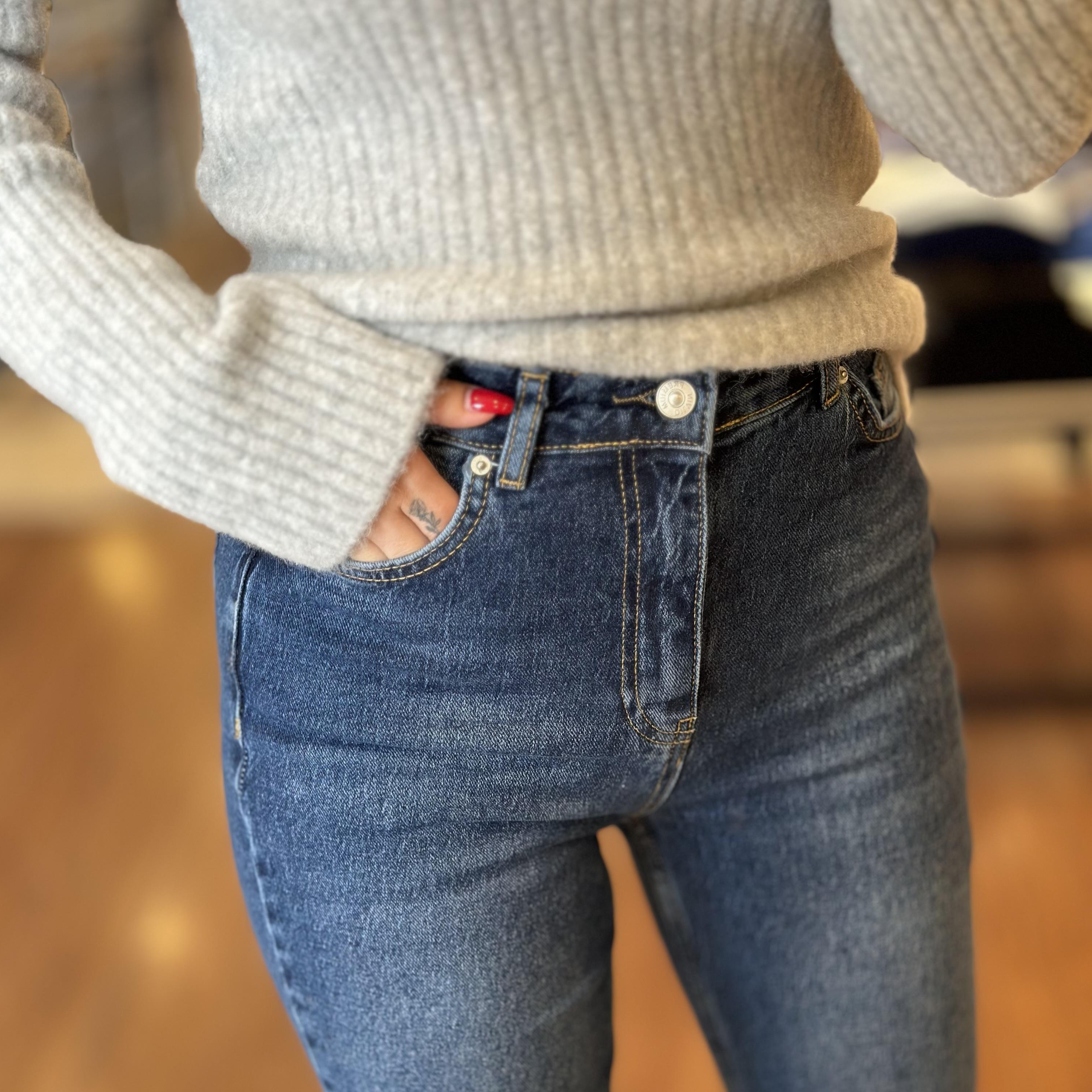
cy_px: 708
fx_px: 2034
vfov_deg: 29.9
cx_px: 548
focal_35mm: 57
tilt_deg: -50.4
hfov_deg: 30.0
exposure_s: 1/70
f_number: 1.78
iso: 125
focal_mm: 6.86
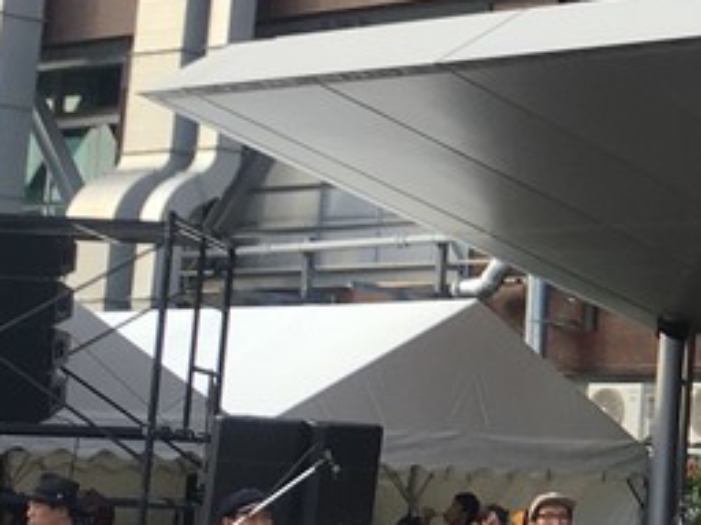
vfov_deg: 10.9
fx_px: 2754
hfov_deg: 13.2
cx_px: 1219
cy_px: 183
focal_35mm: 136
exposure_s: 1/256
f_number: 2.2
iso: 25
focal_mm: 4.15
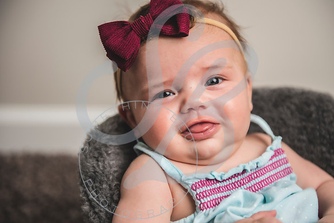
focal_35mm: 73
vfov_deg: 18.7
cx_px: 172
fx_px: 676
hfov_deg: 27.8
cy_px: 112
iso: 100
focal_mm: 70
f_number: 2.8
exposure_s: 1/250
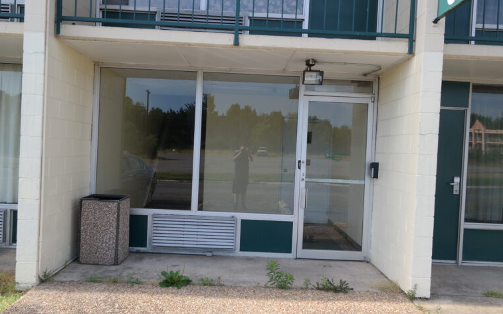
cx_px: 253
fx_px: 425
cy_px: 157
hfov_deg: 61.2
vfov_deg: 40.6
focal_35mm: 31
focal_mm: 20
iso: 100
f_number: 5
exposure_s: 1/200
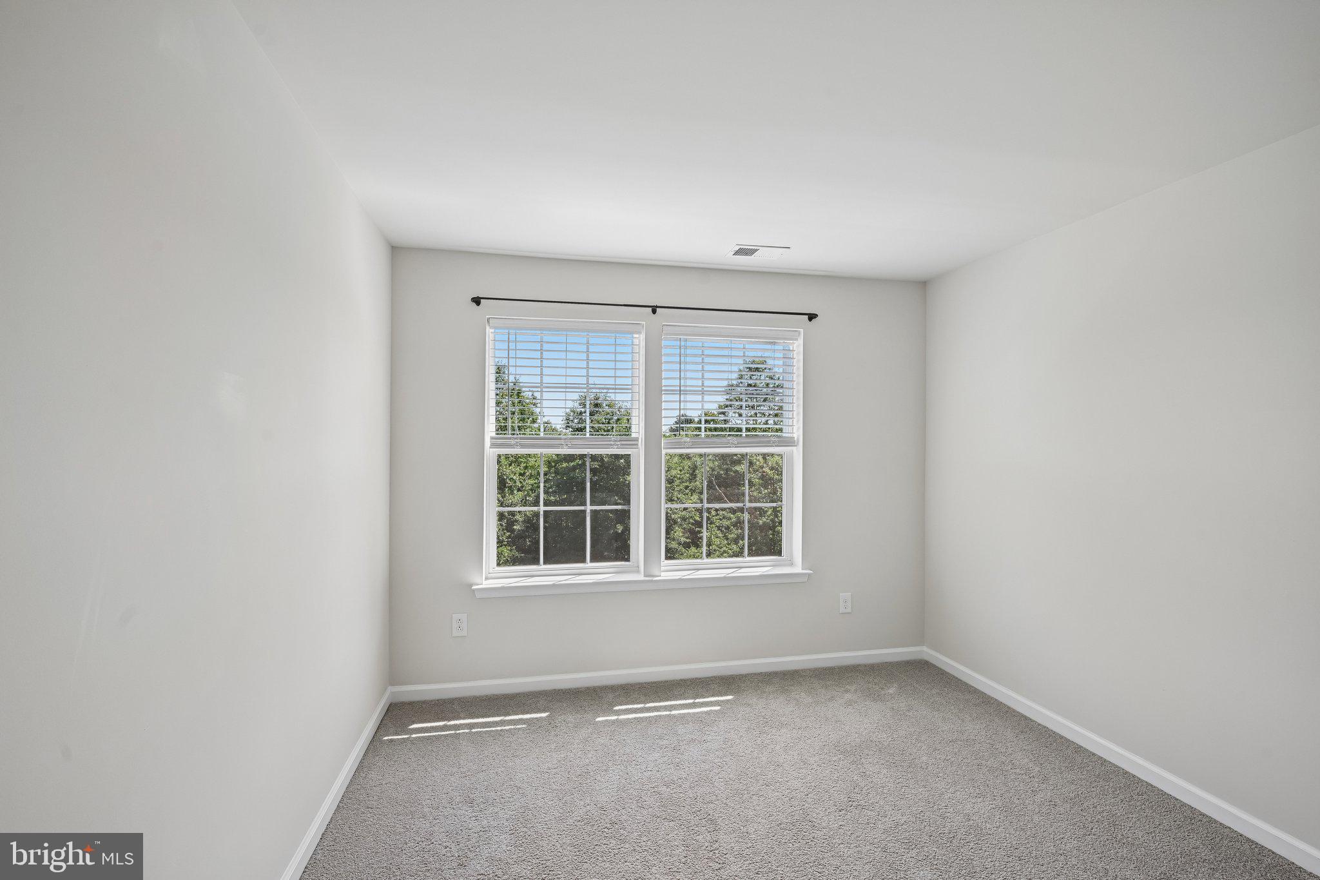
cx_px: 660
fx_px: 587
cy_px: 440
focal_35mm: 16
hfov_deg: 96.7
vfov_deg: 73.7
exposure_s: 1/320
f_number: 8
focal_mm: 16
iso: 800
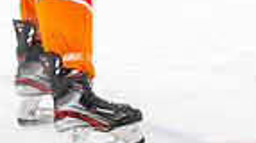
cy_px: -224
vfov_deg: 3.0
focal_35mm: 394
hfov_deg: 5.4
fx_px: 2671
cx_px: 525
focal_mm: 70
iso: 1400
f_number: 2.8
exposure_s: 1/640
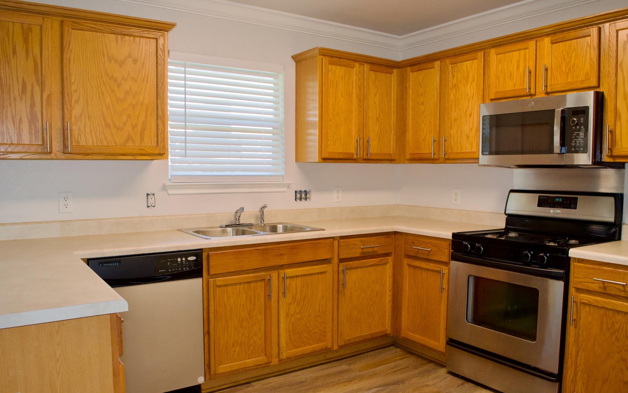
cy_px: 209
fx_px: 479
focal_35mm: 28
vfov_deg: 44.5
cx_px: 311
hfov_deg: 66.5
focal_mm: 18
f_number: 5
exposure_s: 1/100
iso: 800
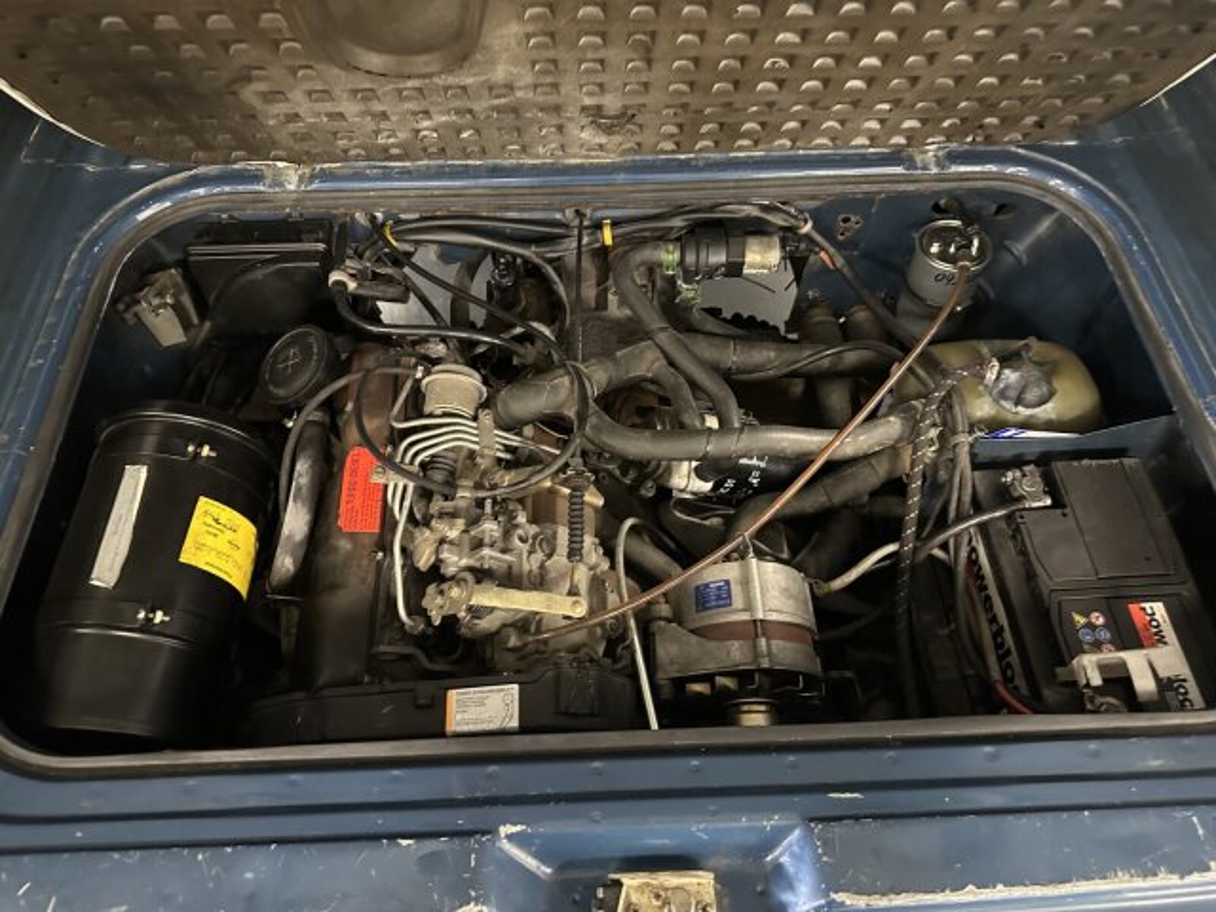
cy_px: 456
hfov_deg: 71.6
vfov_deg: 56.8
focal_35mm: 24
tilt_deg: -57.8
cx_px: 608
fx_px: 843
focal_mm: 6.86
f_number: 1.78
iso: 1250
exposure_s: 1/25
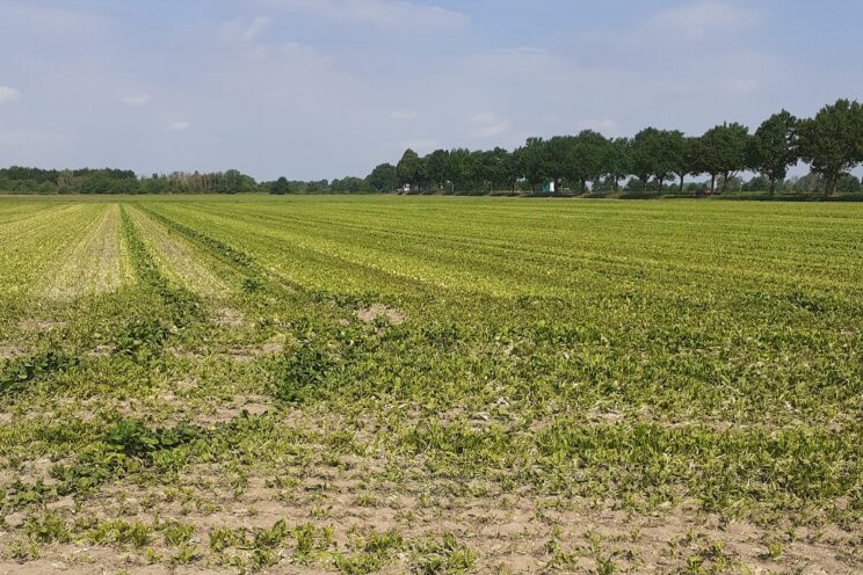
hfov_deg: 63.7
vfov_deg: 45.0
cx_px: 426
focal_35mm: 29
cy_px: 298
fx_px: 695
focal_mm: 3.6
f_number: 1.9
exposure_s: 1/2096
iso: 40
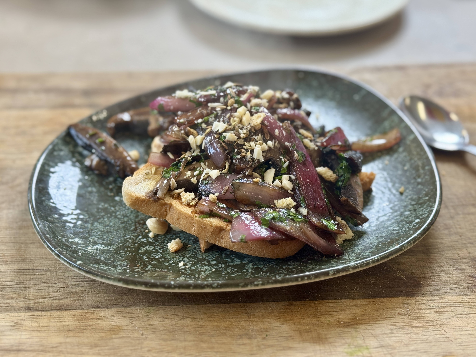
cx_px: 238
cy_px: 178
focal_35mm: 48
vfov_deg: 30.3
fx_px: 660
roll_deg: +0.0
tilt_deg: -39.4
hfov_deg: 39.7
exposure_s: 1/50
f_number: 1.78
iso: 50
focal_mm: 6.76
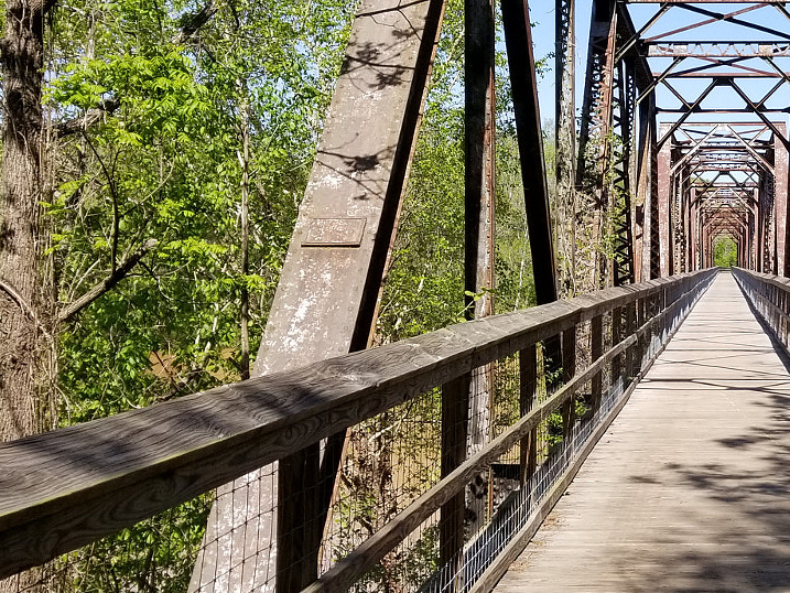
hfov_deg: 31.3
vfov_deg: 25.2
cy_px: 238
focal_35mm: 58
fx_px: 1324
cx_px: 746
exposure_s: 1/1628
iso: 50
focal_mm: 4.25
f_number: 1.7
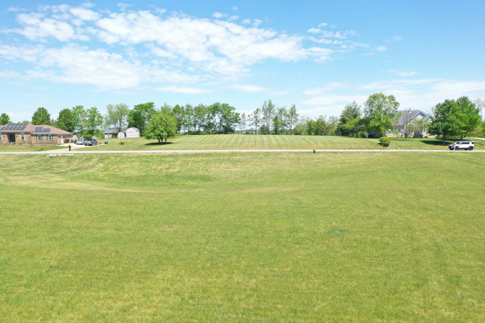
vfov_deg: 46.4
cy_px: 162
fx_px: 377
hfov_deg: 65.5
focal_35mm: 28
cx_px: 242
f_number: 5
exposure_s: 1/320
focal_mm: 10.26
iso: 100
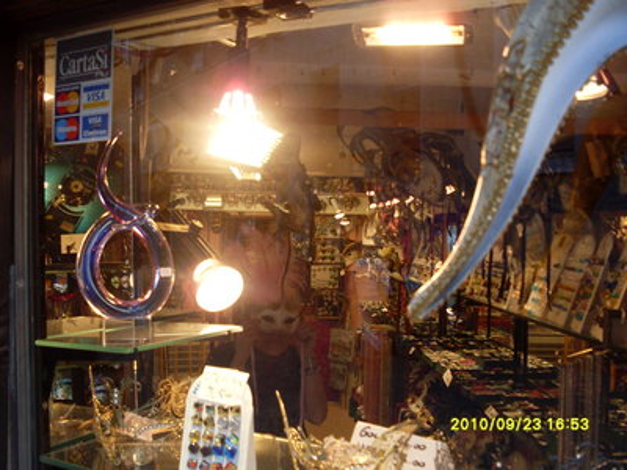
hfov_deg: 49.0
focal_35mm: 38
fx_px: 688
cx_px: 314
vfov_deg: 37.7
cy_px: 235
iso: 80
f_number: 2.8
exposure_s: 1/90
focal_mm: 6.3
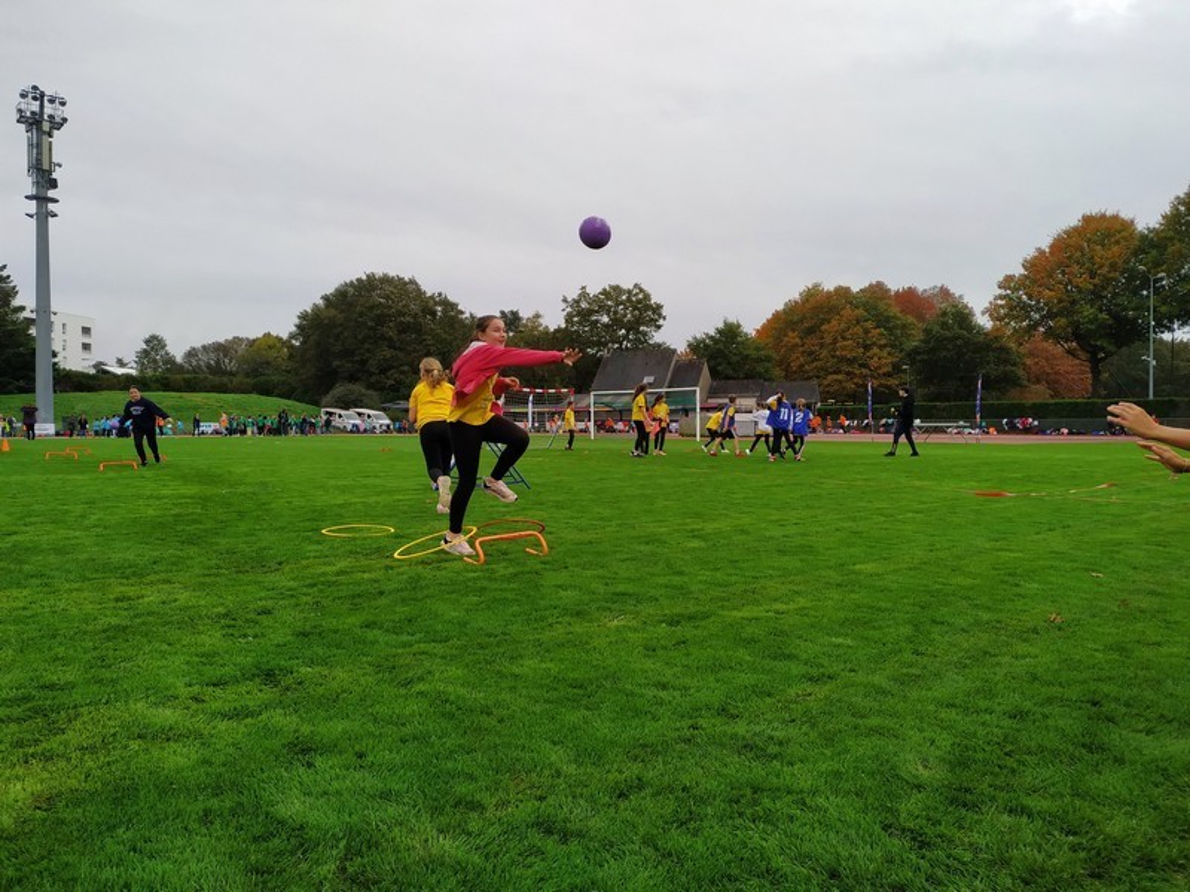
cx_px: 595
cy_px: 446
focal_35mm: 24
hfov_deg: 71.6
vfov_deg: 56.8
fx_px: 825
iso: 125
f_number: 1.9
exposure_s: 1/1035
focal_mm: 3.94
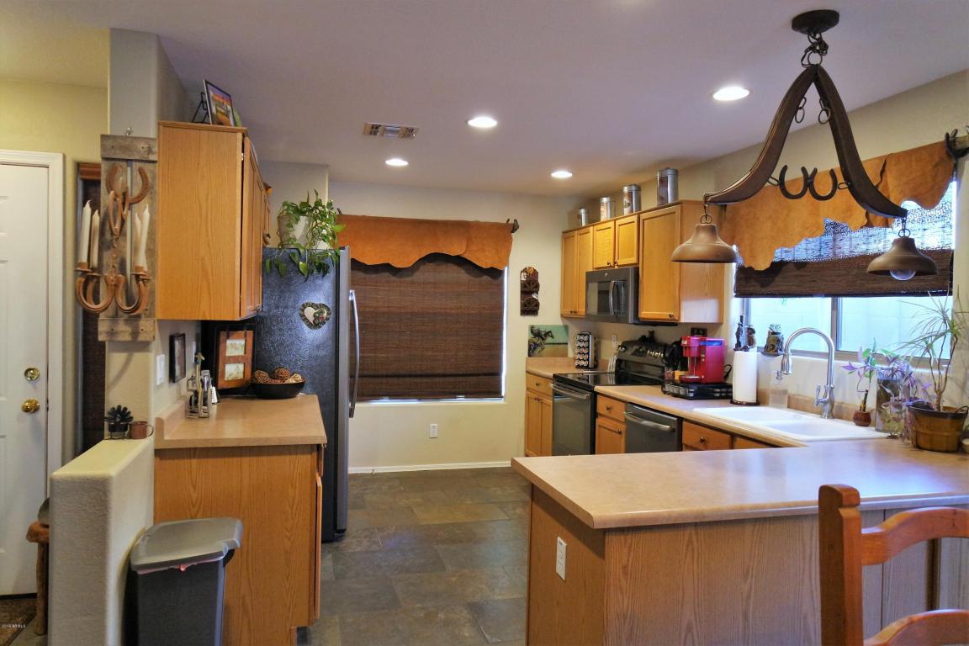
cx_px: 484
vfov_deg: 53.1
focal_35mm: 24
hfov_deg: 73.7
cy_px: 323
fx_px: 646
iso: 800
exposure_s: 1/30
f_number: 3.5
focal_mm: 9
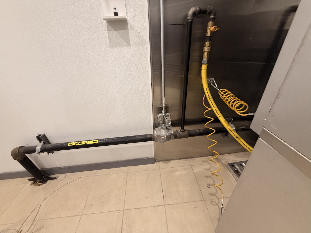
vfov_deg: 85.7
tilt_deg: -31.0
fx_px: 126
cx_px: 156
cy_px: 116
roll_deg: +2.7
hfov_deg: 102.1
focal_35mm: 14
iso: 320
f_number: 2.2
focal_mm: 2.22
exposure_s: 1/60
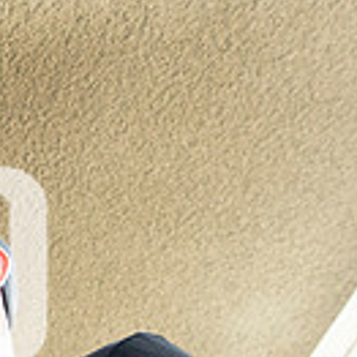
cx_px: -158
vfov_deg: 19.1
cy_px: 296
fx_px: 1050
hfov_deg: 17.6
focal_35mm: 90
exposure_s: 1/320
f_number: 5
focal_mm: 24
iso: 2500
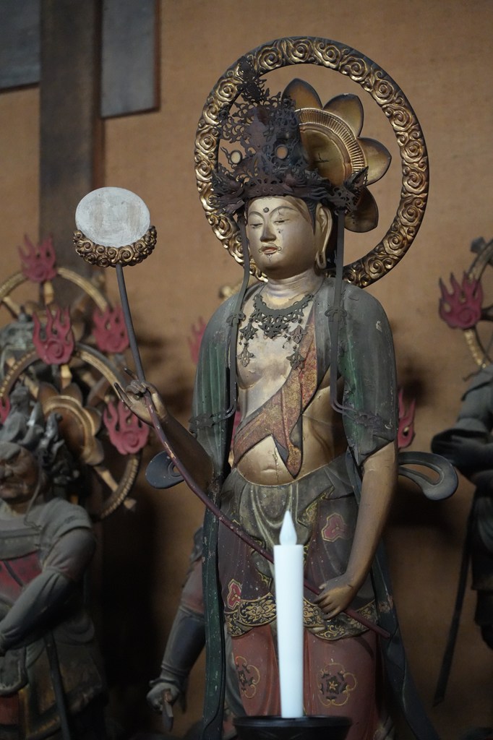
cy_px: 370
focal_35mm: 105
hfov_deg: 13.0
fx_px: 2158
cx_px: 246
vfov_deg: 19.5
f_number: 4
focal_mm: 105
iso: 12800
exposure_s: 1/125
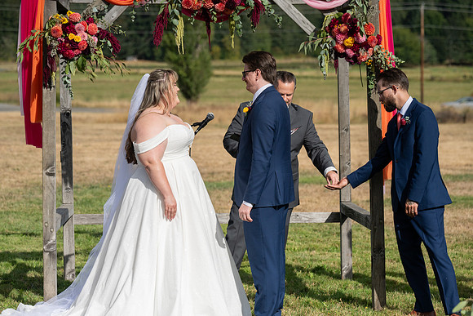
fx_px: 1432
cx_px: 236
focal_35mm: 109
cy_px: 158
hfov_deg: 18.8
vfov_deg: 12.6
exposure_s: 1/8000
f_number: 4.5
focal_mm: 109
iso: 400
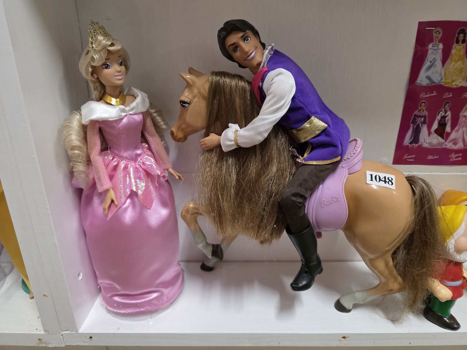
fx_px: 310
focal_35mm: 23
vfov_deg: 58.9
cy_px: 175
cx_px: 234
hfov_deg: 73.9
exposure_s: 1/100
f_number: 1.7
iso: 1000
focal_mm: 6.3
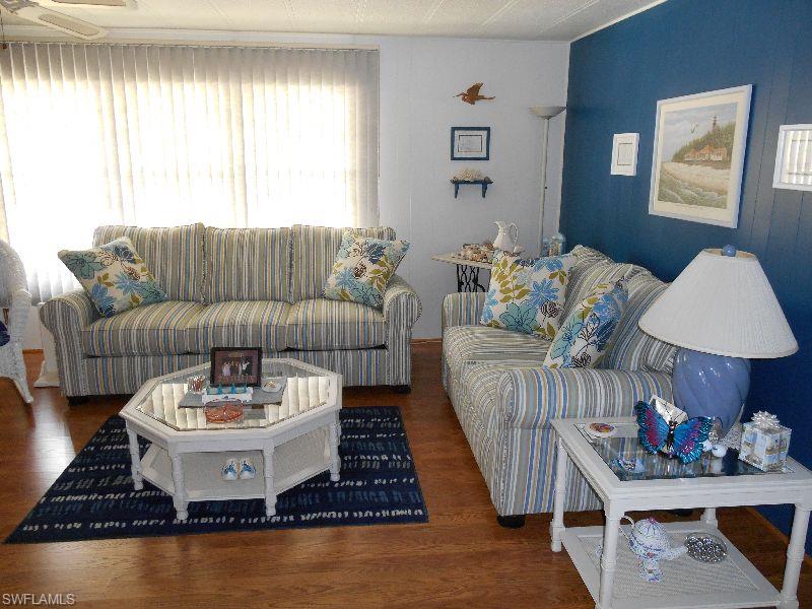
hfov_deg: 67.3
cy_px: 304
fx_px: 610
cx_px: 406
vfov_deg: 53.1
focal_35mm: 26
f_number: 3.4
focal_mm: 4.7
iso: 220
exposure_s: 1/25
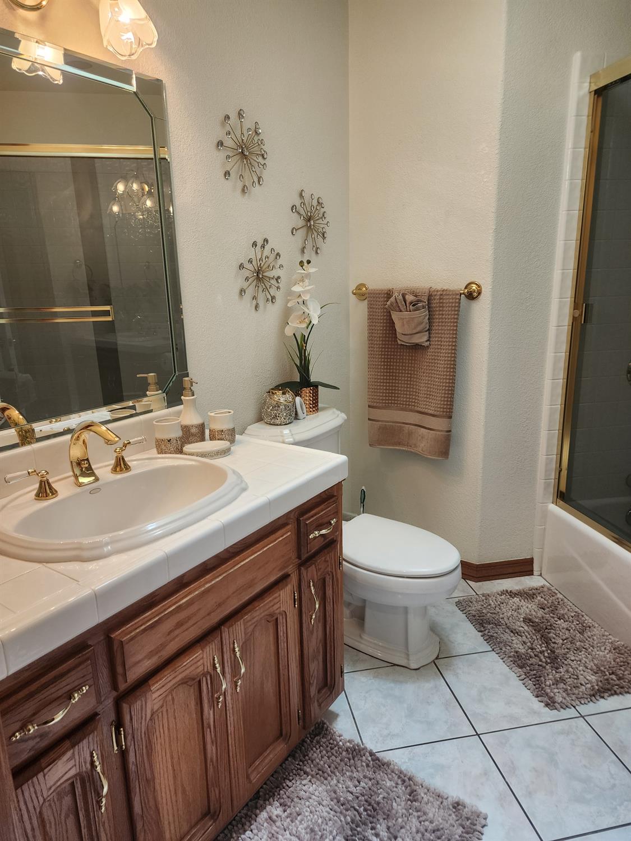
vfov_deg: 73.9
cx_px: 316
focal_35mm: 23
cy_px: 420
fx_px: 559
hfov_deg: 58.9
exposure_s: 1/120
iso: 125
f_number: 1.8
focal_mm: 6.4
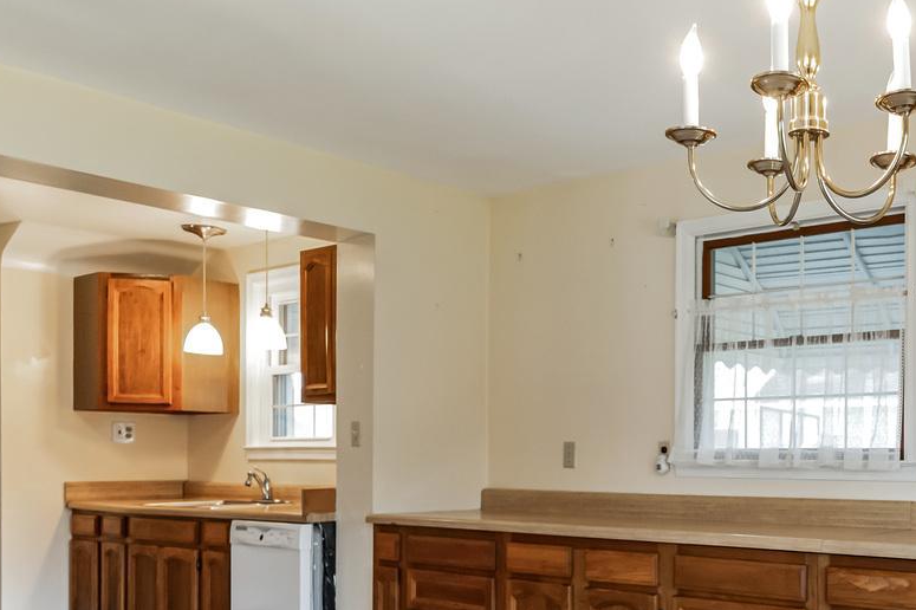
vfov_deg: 34.7
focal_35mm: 37
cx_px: 817
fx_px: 941
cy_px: 494
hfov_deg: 47.0
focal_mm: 14
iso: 500
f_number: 5
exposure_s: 1/25
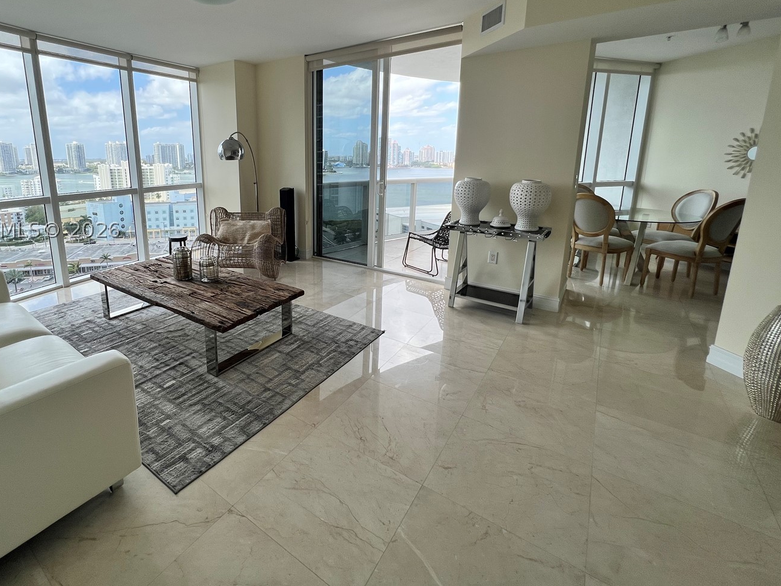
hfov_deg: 93.0
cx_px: 304
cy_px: 230
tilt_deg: -10.5
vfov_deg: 77.1
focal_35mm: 16
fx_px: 361
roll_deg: +0.6
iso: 32
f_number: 1.8
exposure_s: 1/381
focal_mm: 1.57
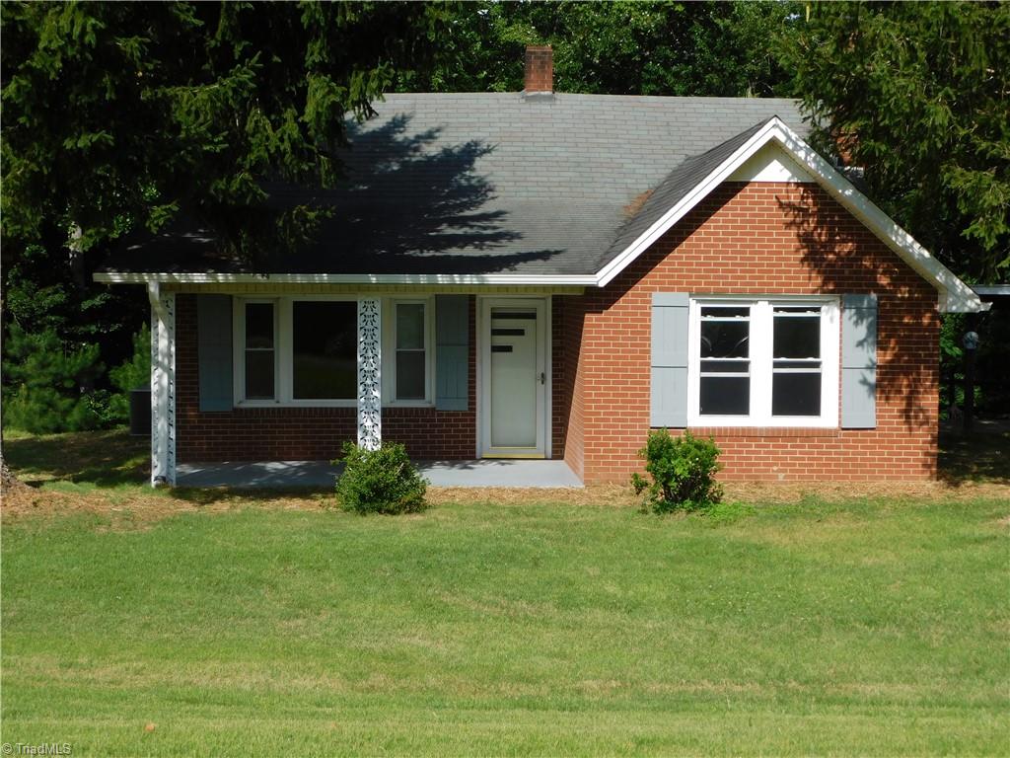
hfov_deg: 37.5
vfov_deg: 28.6
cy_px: 379
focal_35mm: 51
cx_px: 505
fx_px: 1488
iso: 125
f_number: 3.8
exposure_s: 1/1000
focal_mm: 9
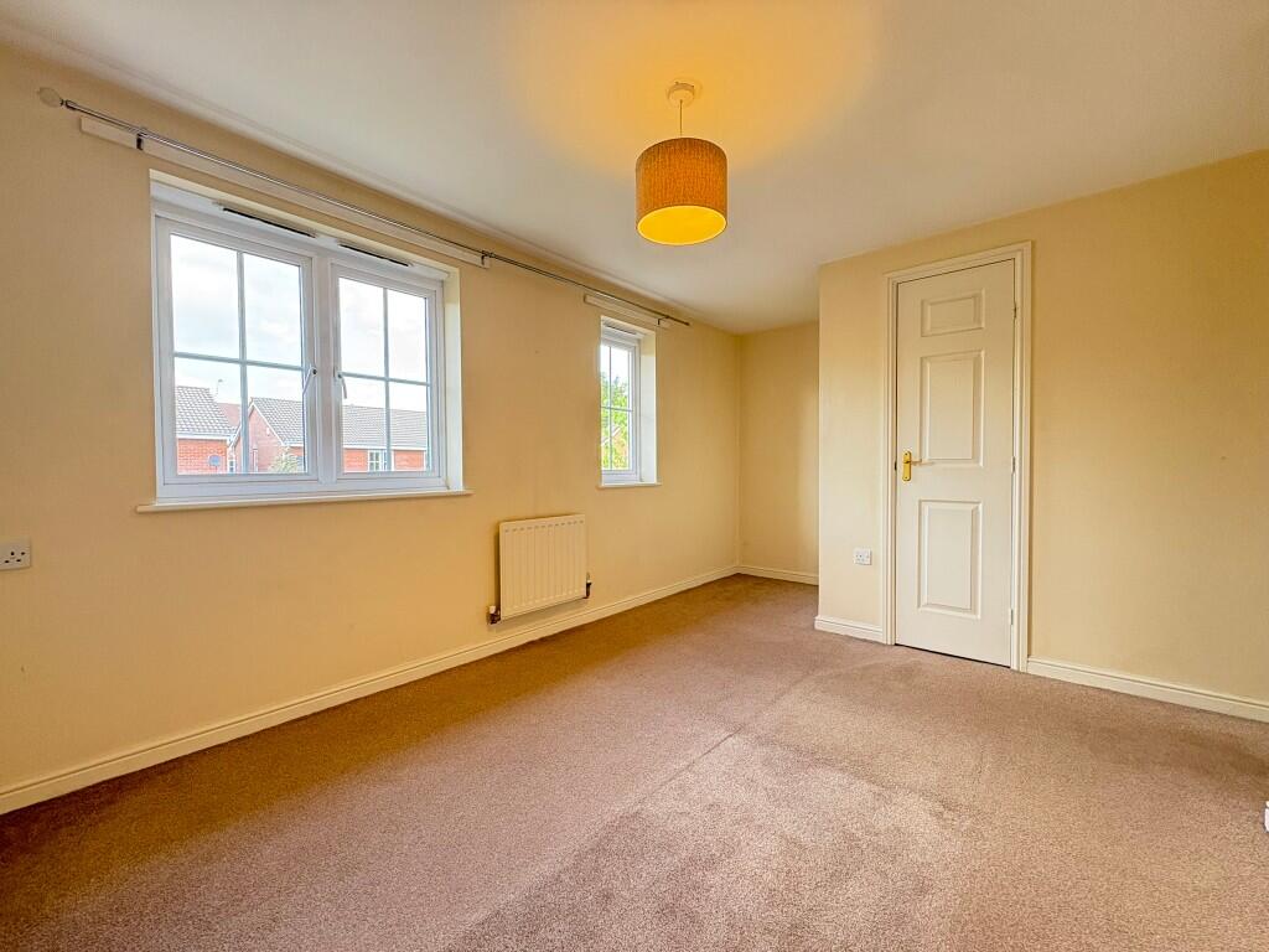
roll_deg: +0.4
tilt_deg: -0.7
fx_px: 513
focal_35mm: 14
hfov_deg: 102.1
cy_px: 476
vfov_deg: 85.7
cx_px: 634
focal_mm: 2.22
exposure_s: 1/60
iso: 320
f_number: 2.2
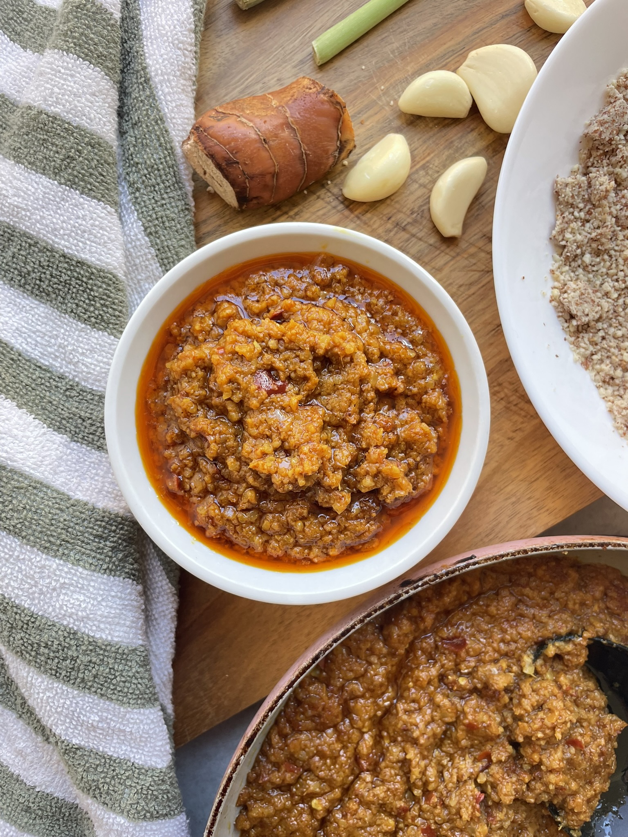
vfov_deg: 67.3
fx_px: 629
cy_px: 418
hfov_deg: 53.1
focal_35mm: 26
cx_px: 314
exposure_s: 1/121
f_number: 1.6
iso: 100
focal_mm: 4.2
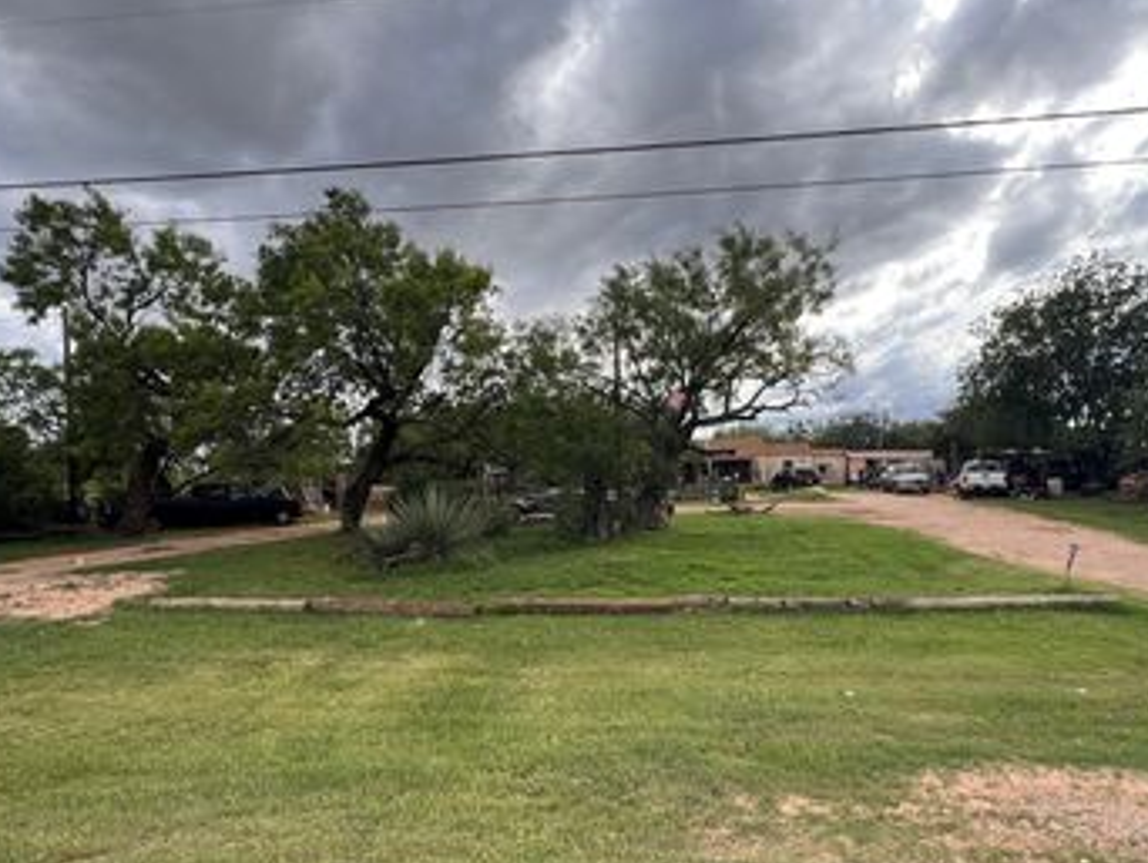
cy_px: 458
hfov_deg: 84.4
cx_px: 631
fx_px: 631
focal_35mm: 19
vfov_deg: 68.7
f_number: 1.8
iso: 32
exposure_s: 1/694
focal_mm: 1.57
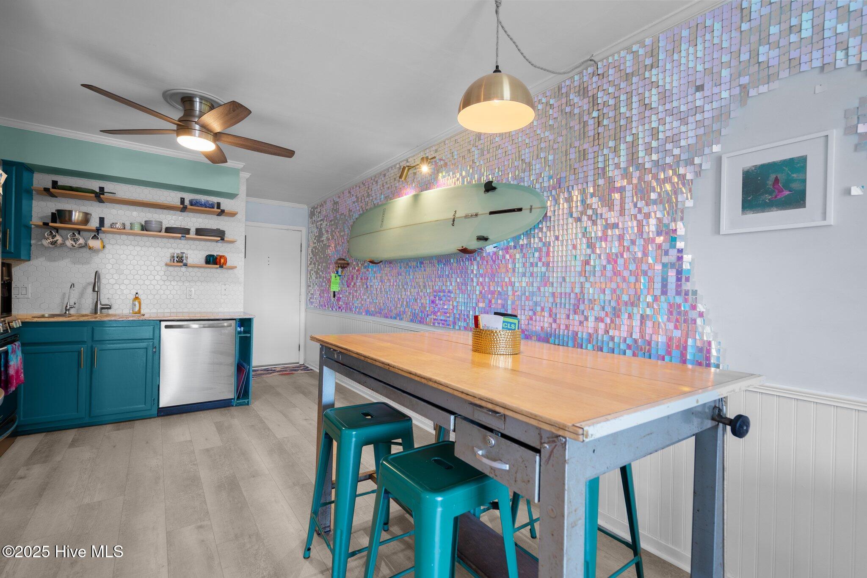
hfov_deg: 96.7
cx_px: 434
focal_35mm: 16
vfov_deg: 73.7
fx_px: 385
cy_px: 289
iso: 320
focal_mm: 16
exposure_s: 1/4
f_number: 4
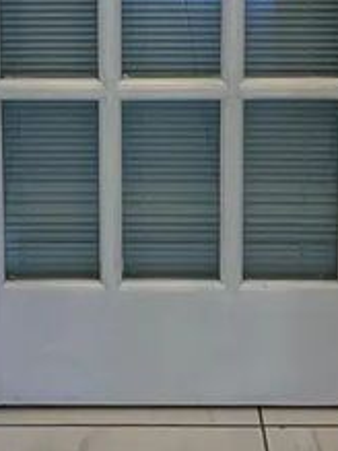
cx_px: 72
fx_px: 1473
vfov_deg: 16.5
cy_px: -133
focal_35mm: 113
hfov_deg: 13.0
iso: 40
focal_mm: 3
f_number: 1.8
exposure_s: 1/60
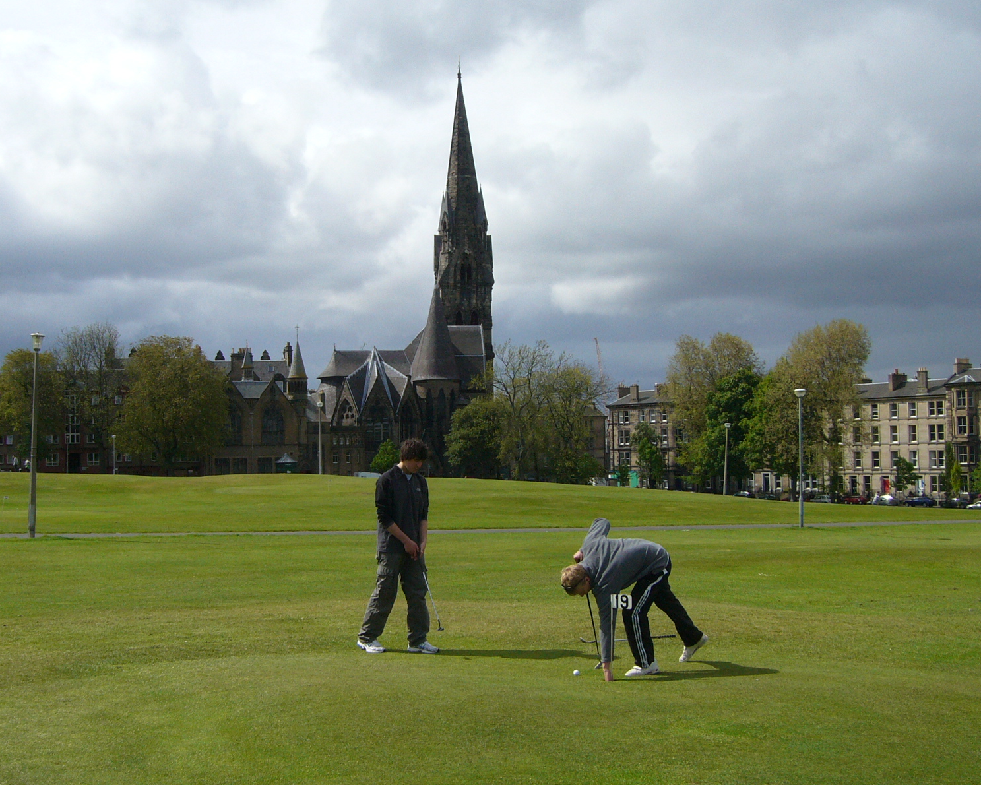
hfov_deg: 43.8
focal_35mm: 42
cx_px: 470
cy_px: 394
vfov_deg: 35.7
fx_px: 1220
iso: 100
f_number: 5.6
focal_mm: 5.8
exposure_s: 1/640
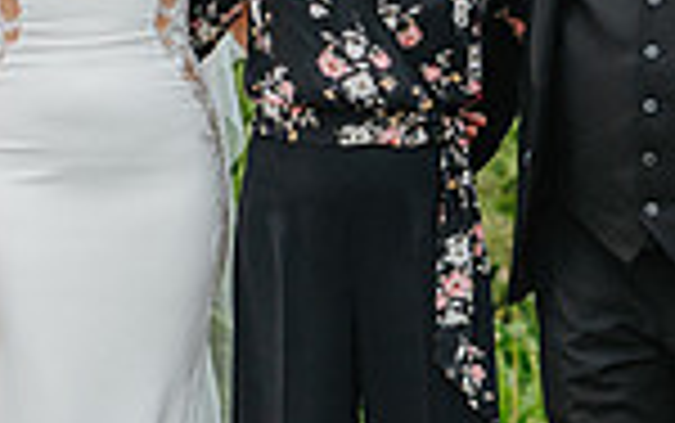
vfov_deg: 3.9
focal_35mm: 335
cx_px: 144
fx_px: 6167
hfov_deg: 6.3
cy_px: 268
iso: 125
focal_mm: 85
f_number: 2.8
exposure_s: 1/640
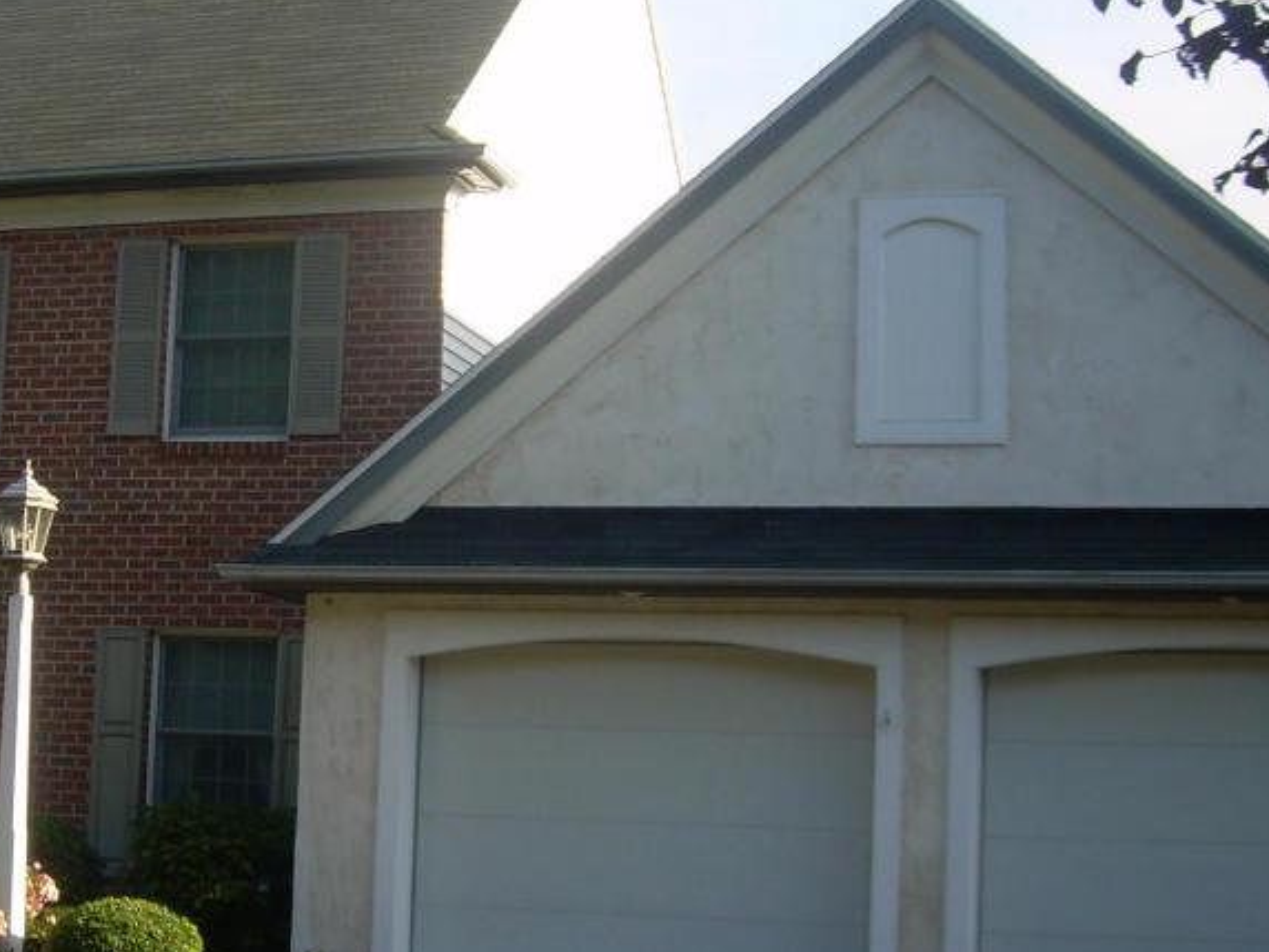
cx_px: 319
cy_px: 484
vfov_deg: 21.6
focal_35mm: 68
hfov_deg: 28.2
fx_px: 2493
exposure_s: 1/420
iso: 50
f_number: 2.8
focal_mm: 6.3
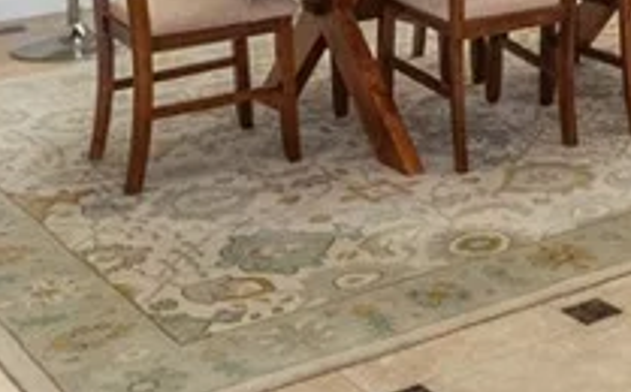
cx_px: 779
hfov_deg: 24.6
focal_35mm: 75
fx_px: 1288
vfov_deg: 17.0
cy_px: 5
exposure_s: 1/15
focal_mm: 10
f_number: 8
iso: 200
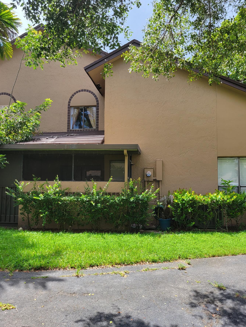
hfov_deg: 48.2
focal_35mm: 29
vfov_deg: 61.7
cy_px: 165
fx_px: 275
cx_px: 118
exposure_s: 1/805
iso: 40
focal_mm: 5.4
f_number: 1.8
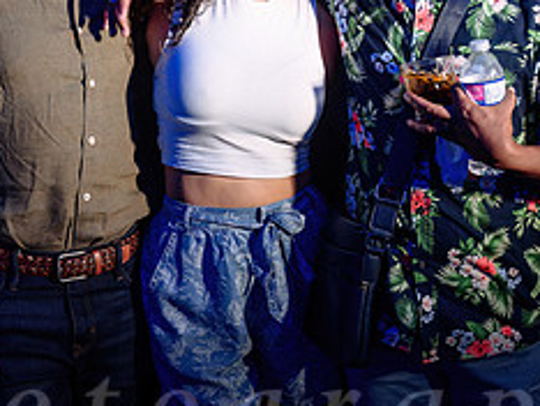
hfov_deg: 25.9
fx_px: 1171
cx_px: 233
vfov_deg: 19.5
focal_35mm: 75
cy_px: 96
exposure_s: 1/80
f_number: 3.5
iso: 500
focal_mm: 31.5
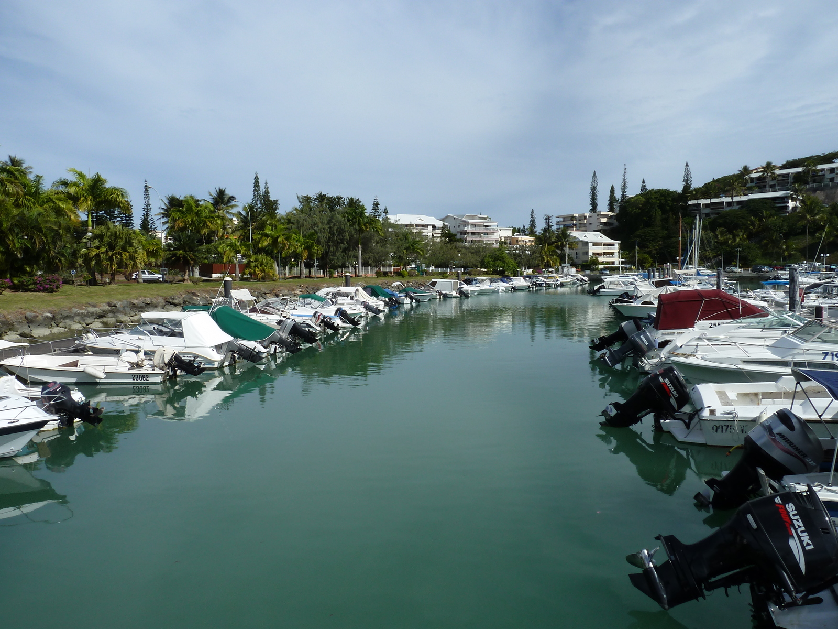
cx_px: 419
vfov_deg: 54.9
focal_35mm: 25
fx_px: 605
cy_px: 314
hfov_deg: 69.4
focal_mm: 4.1
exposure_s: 1/500
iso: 80
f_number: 5.6
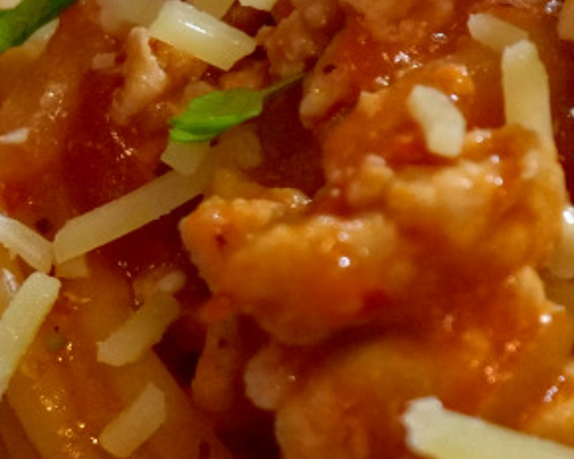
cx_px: 1126
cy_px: 180
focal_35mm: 373
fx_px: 6337
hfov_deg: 5.1
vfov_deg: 4.2
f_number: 7.1
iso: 6400
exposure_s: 1/60
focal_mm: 60
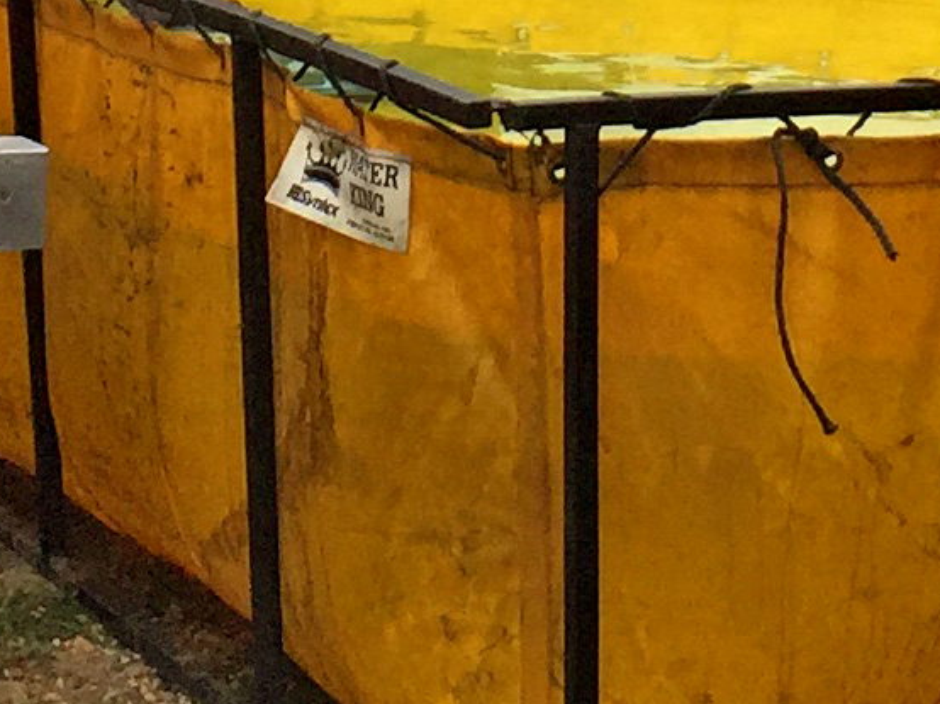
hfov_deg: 11.6
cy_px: -775
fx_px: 4642
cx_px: 599
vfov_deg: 8.2
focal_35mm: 171
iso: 32
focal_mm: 4.15
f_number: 2.2
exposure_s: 1/942
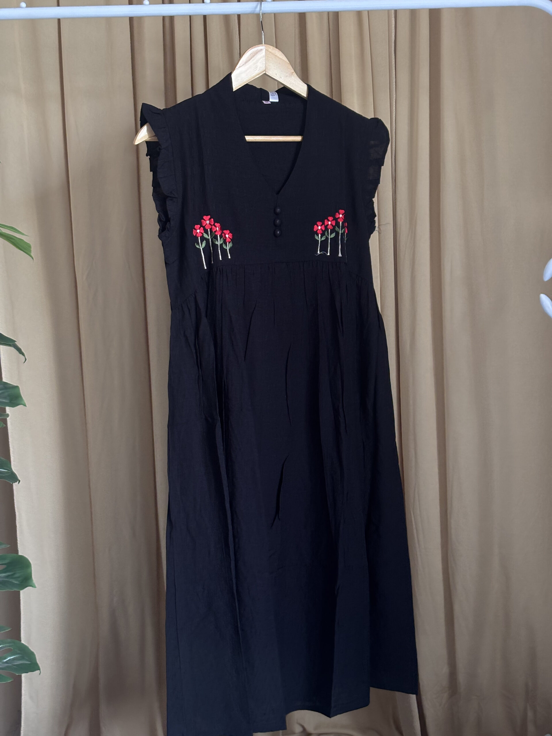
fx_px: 1106
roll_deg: +1.0
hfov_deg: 28.0
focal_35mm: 52
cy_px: 368
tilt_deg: -7.5
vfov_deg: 36.8
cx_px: 276
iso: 160
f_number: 1.6
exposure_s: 1/46
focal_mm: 5.96
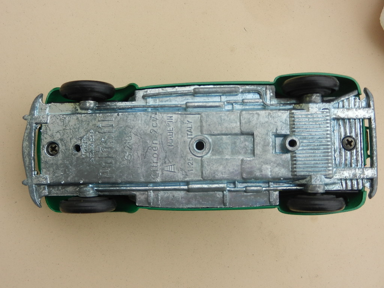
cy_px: 144
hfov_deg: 49.0
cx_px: 192
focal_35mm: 38
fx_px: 422
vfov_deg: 37.7
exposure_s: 1/160
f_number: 4
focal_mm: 6.9
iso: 160
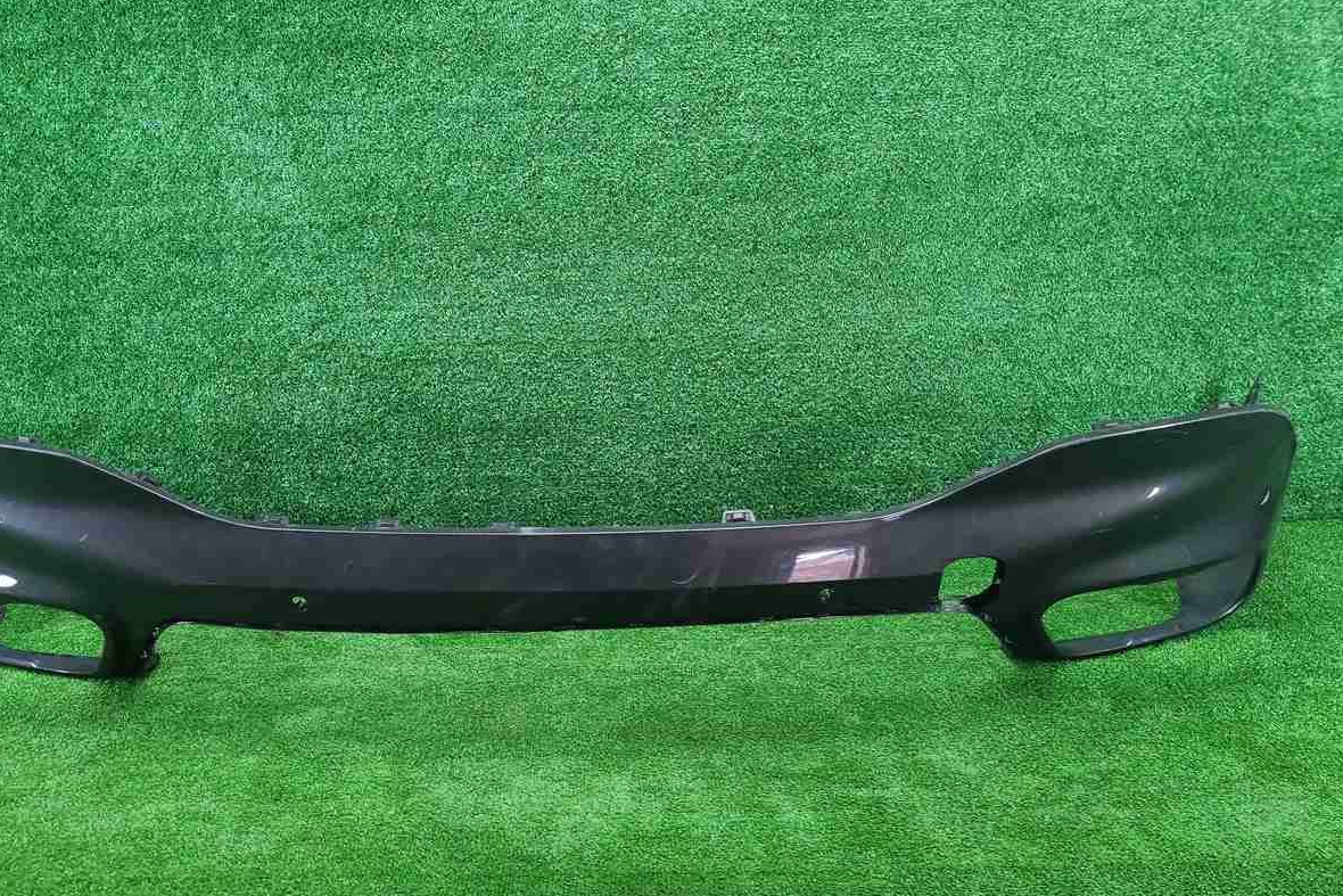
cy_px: 444
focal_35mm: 33
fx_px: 1231
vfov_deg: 40.0
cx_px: 599
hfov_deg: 57.1
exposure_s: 1/50
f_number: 1.8
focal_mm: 5.4
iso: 194
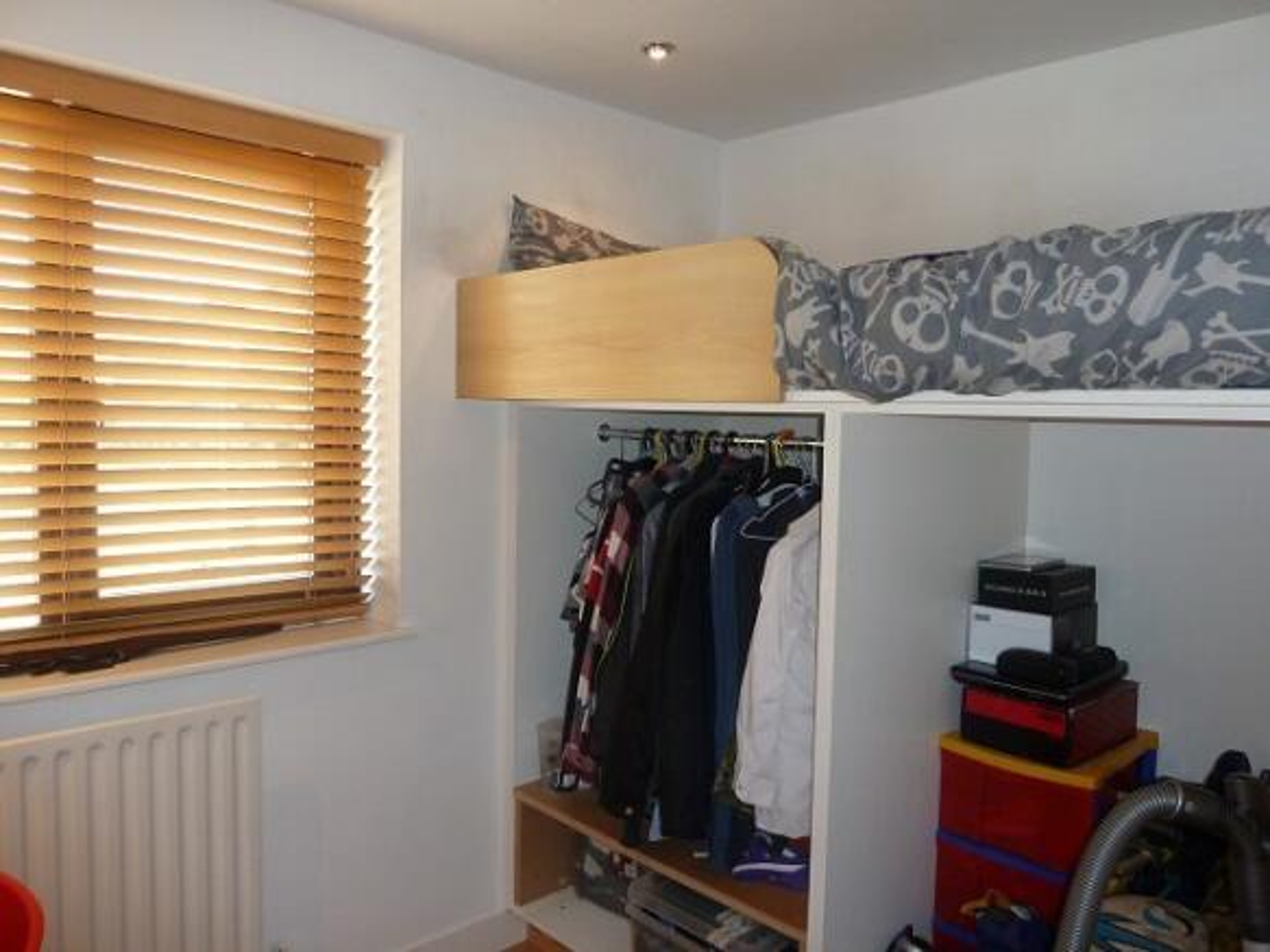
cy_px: 476
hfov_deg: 69.4
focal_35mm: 25
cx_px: 635
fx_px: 917
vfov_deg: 54.9
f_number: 3.3
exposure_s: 1/30
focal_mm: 4.1
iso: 200
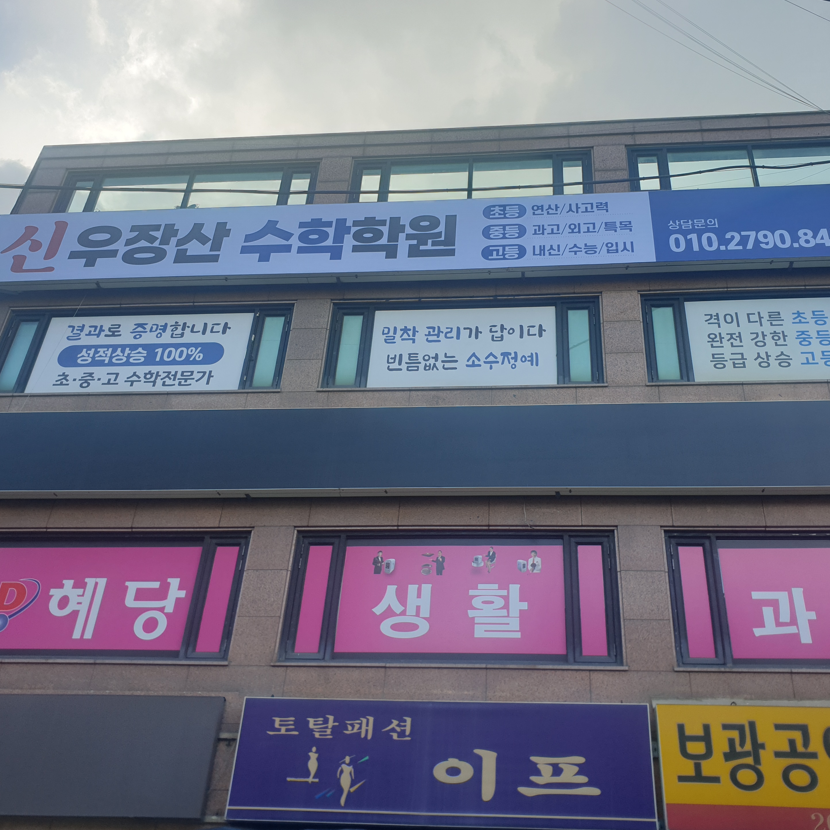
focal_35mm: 32
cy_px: 416
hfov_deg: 51.0
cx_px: 450
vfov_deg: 51.1
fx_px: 868
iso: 50
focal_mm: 4.3
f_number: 2.4
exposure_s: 1/533
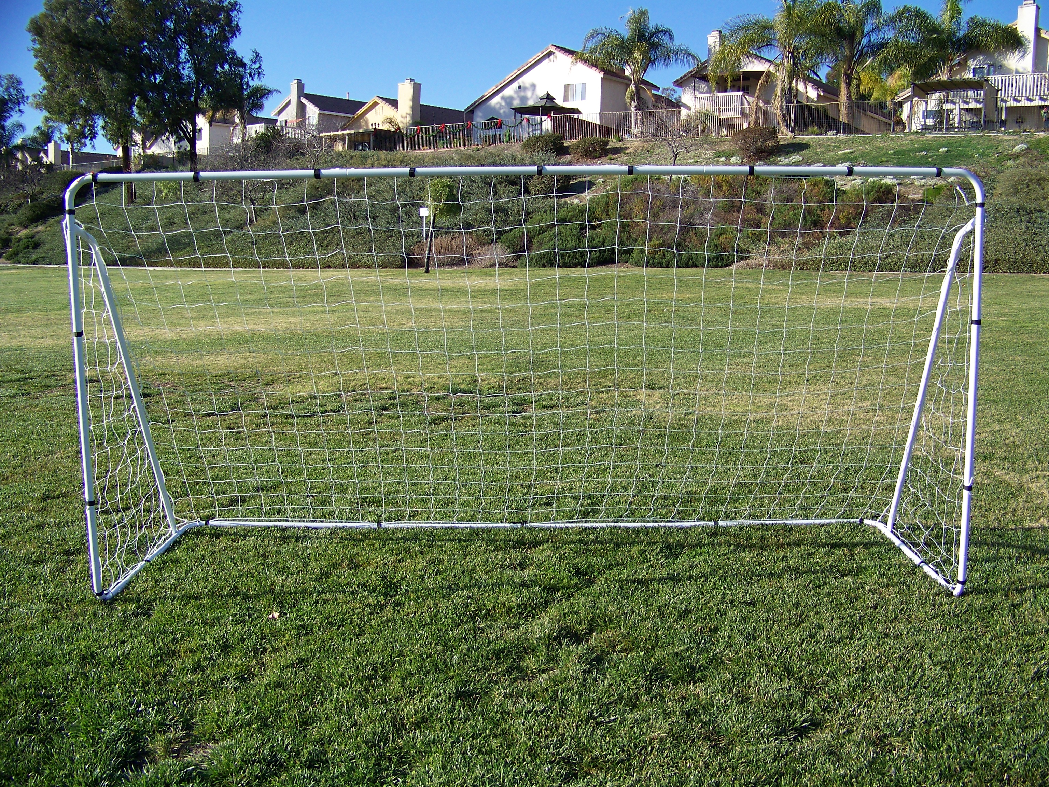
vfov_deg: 39.7
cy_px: 394
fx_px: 1091
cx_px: 524
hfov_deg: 51.4
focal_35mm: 36
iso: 64
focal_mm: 5.85
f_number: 2.8
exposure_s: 1/640
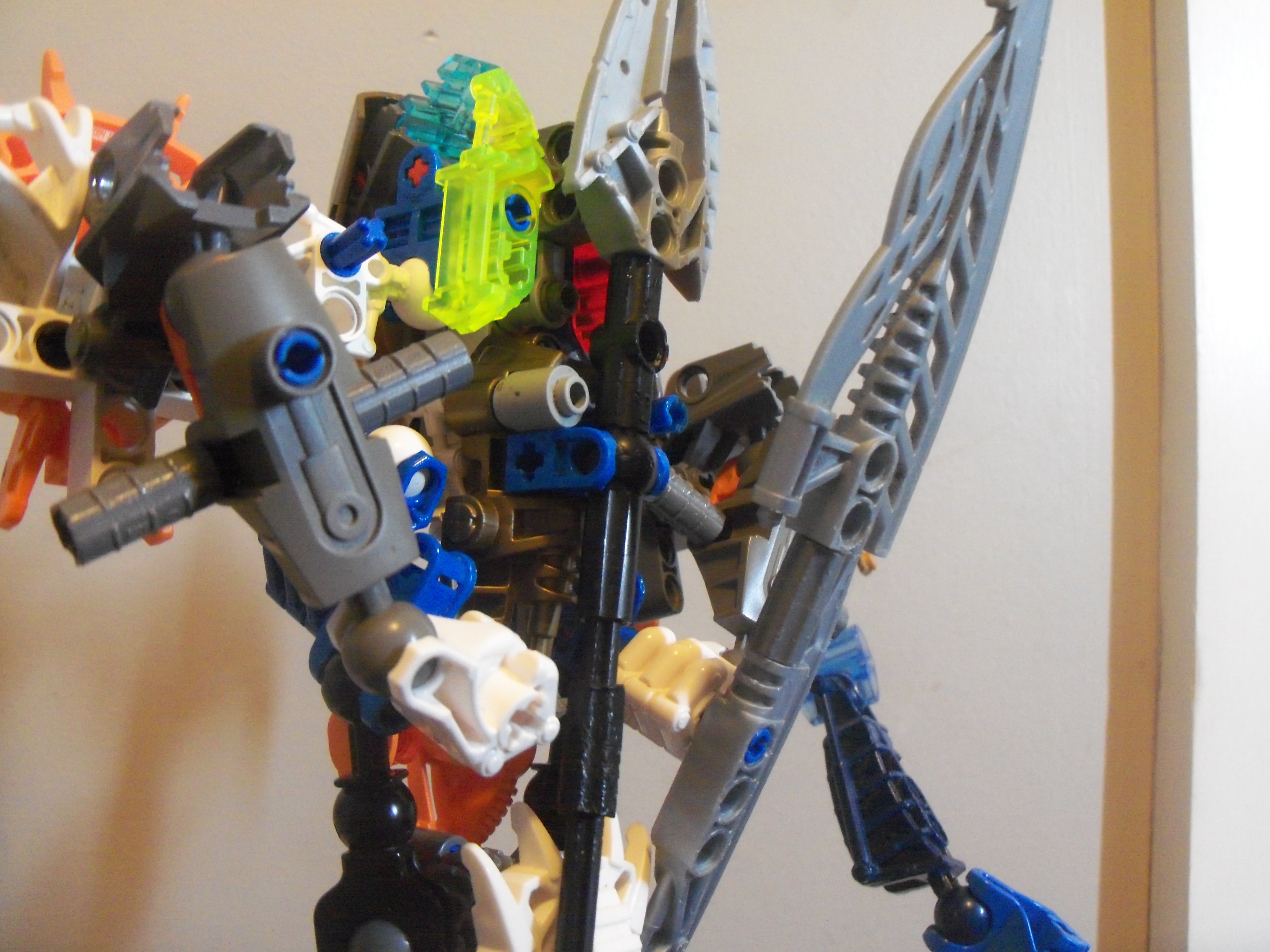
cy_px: 476
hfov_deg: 52.6
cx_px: 635
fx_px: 1284
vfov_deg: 40.7
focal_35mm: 35
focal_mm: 6.3
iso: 400
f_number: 3
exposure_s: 1/5
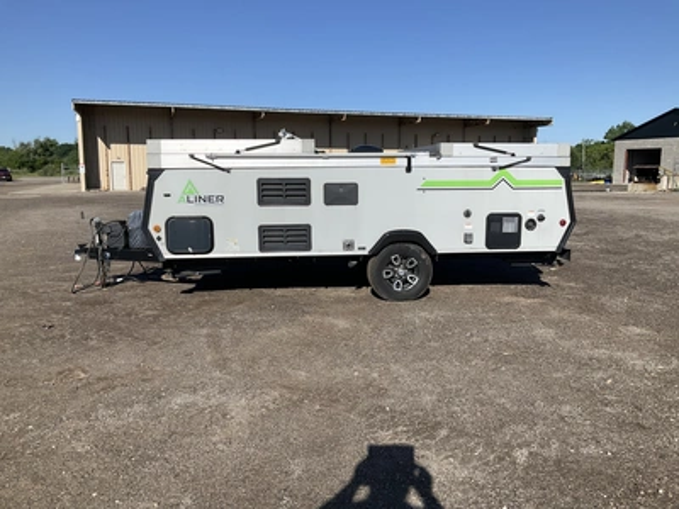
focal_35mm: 29
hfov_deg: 61.7
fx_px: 569
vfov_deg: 48.2
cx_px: 340
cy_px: 254
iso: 25
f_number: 1.8
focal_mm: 3
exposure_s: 1/2667
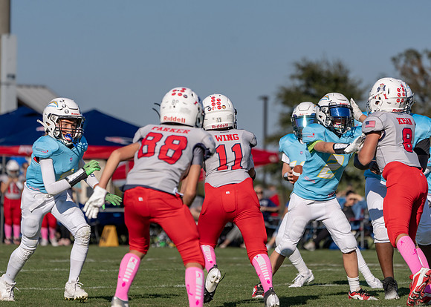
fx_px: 3483
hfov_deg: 7.1
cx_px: 228
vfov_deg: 5.1
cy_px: 148
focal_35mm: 285
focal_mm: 259
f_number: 5.6
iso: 250
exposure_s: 1/3200
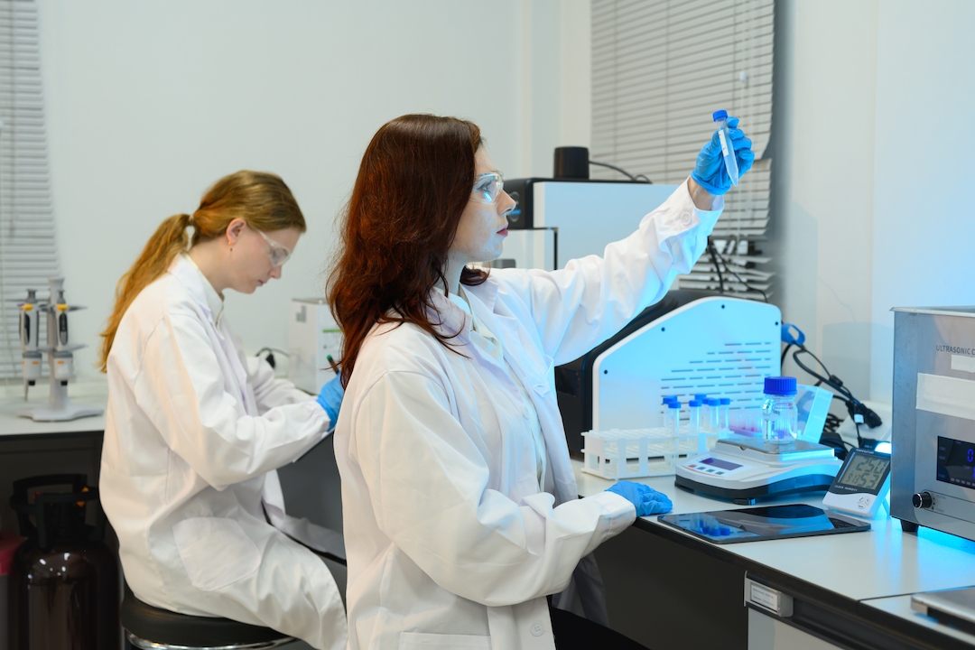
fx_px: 1354
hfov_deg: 39.6
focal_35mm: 50
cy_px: 325
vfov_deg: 27.0
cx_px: 488
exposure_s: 1/200
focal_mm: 50
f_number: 4
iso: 800
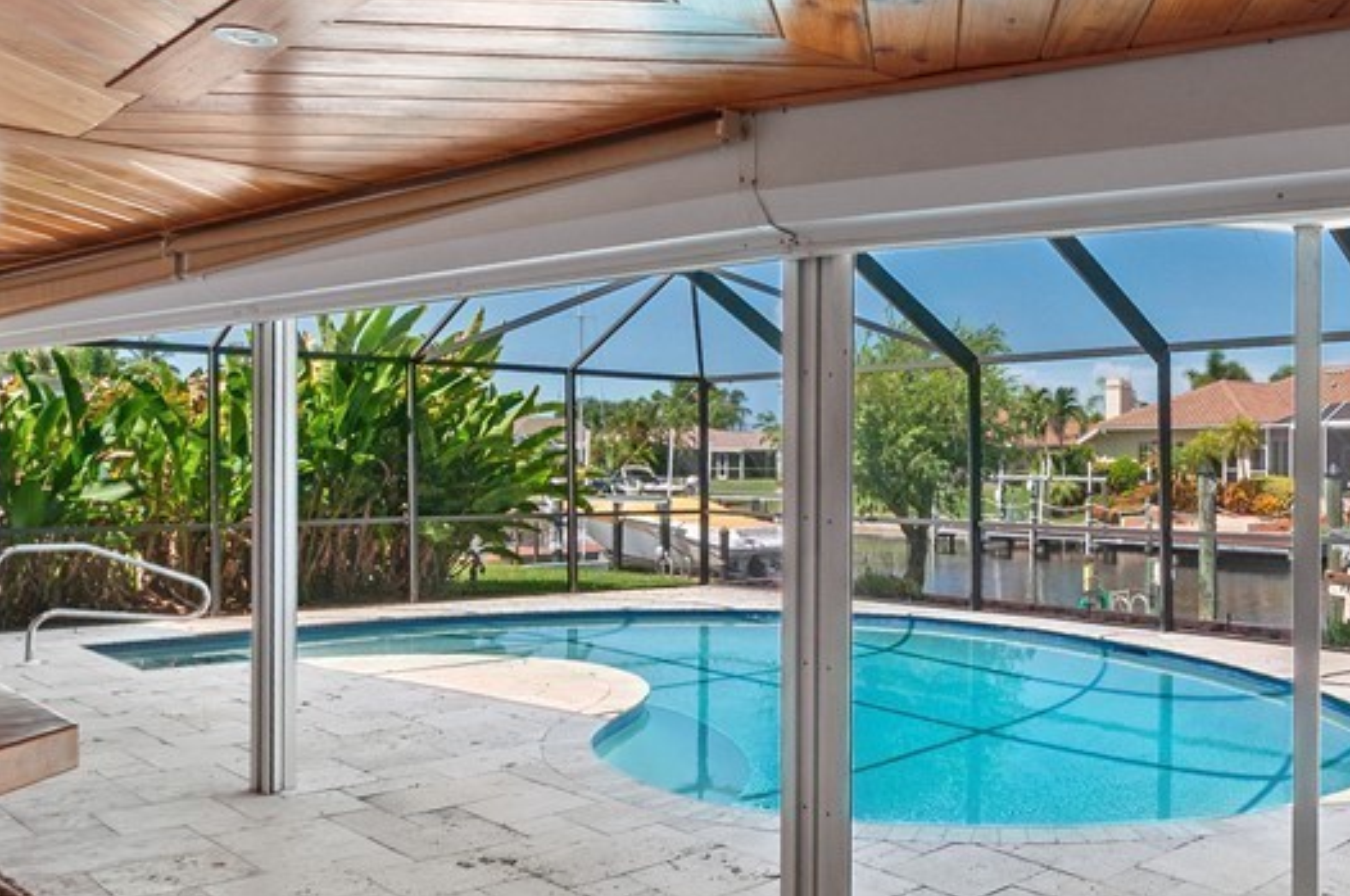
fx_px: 1161
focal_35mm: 31
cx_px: 980
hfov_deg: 57.8
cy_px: 431
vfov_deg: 42.2
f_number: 8
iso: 200
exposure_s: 1/40
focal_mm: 10
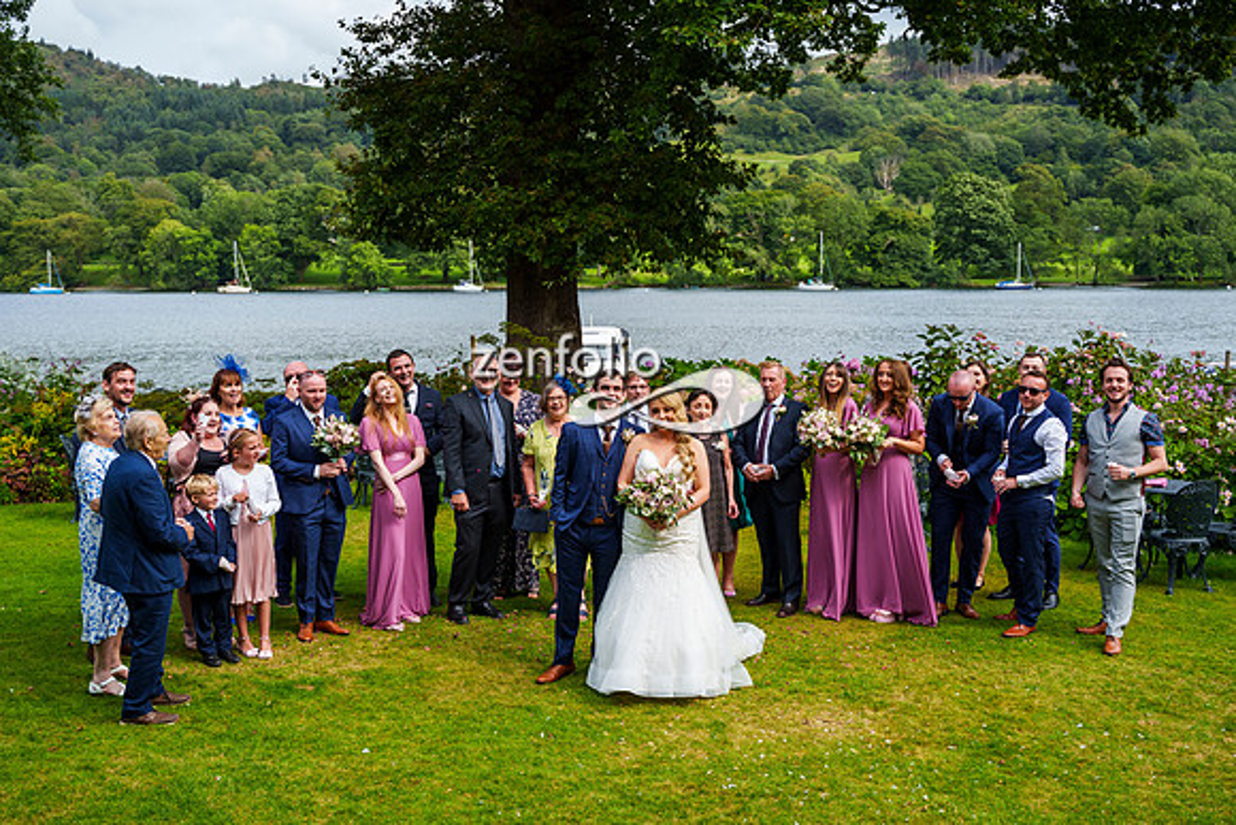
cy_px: 432
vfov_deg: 34.7
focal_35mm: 38
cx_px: 616
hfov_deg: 50.1
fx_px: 1322
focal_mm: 36
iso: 400
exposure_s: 1/4000
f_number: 3.5
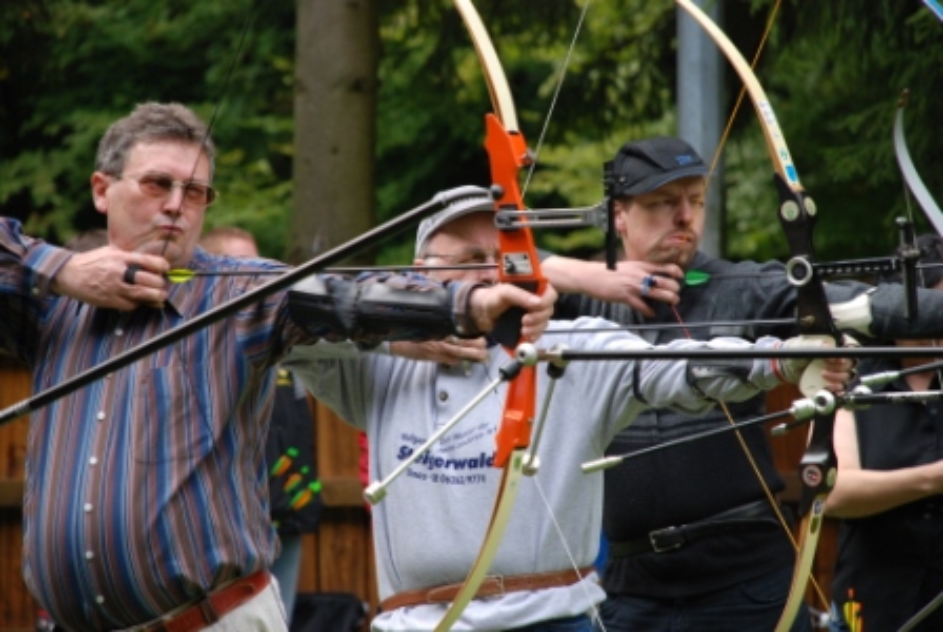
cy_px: 316
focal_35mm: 202
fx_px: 5311
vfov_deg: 6.8
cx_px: 472
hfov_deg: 10.1
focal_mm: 135
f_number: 5.6
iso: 320
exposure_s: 1/125
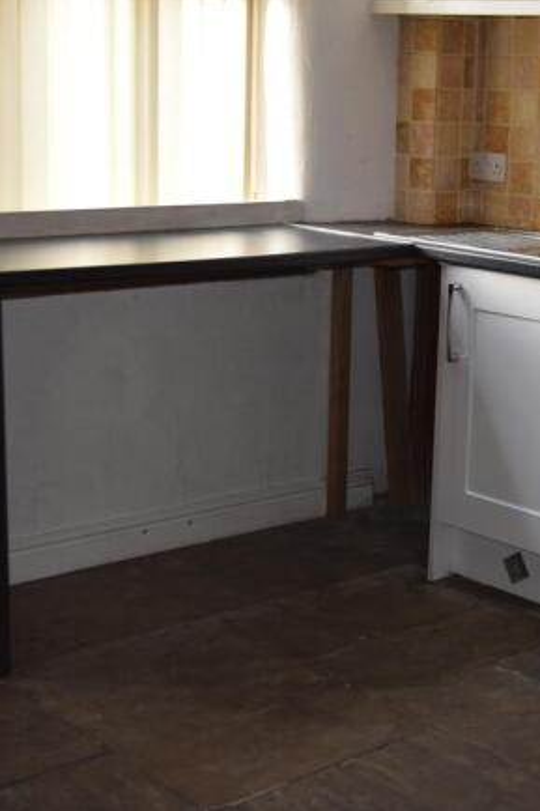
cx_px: 418
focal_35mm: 68
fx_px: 1531
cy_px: 405
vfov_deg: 29.7
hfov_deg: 19.8
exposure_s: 1/60
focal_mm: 30
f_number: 4.2
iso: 800
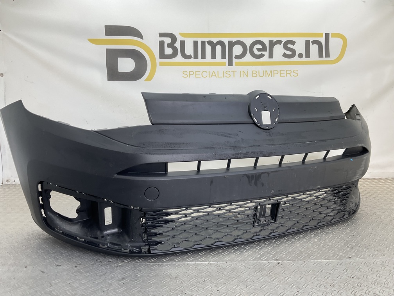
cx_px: 197
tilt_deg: -8.3
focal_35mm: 29
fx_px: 330
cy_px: 148
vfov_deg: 48.2
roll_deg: +0.1
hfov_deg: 61.7
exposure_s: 1/120
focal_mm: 3
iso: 25
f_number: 1.8
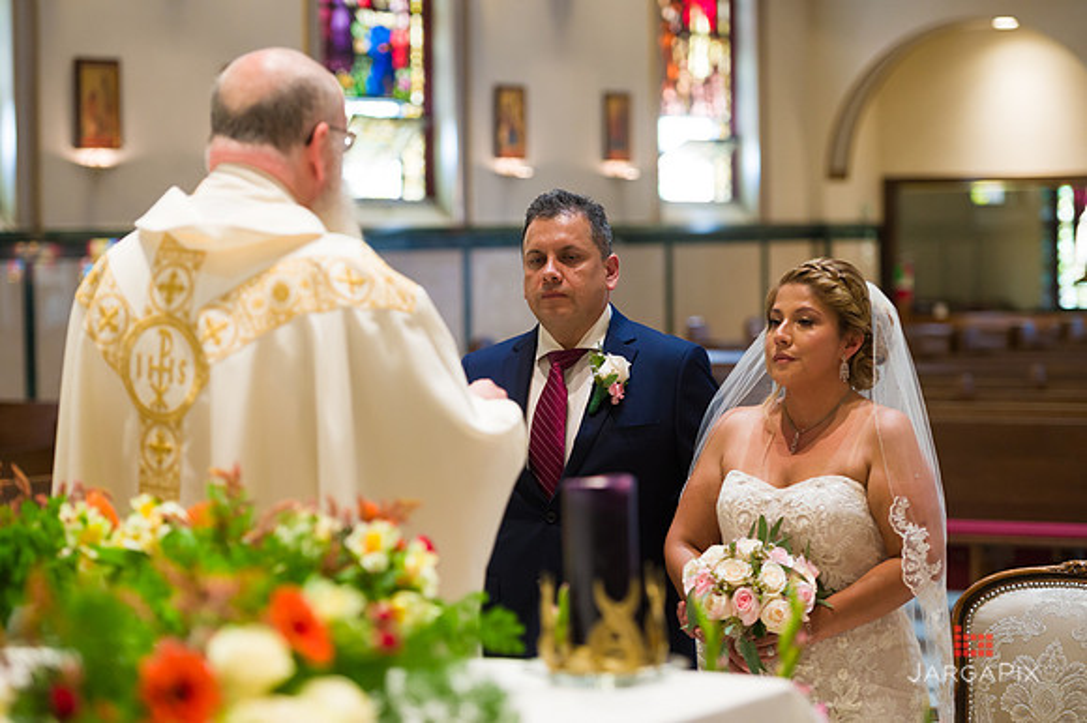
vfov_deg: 13.4
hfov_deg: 20.0
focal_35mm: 102
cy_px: 362
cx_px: 544
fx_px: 3078
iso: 1600
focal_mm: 102
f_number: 3.2
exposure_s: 1/160
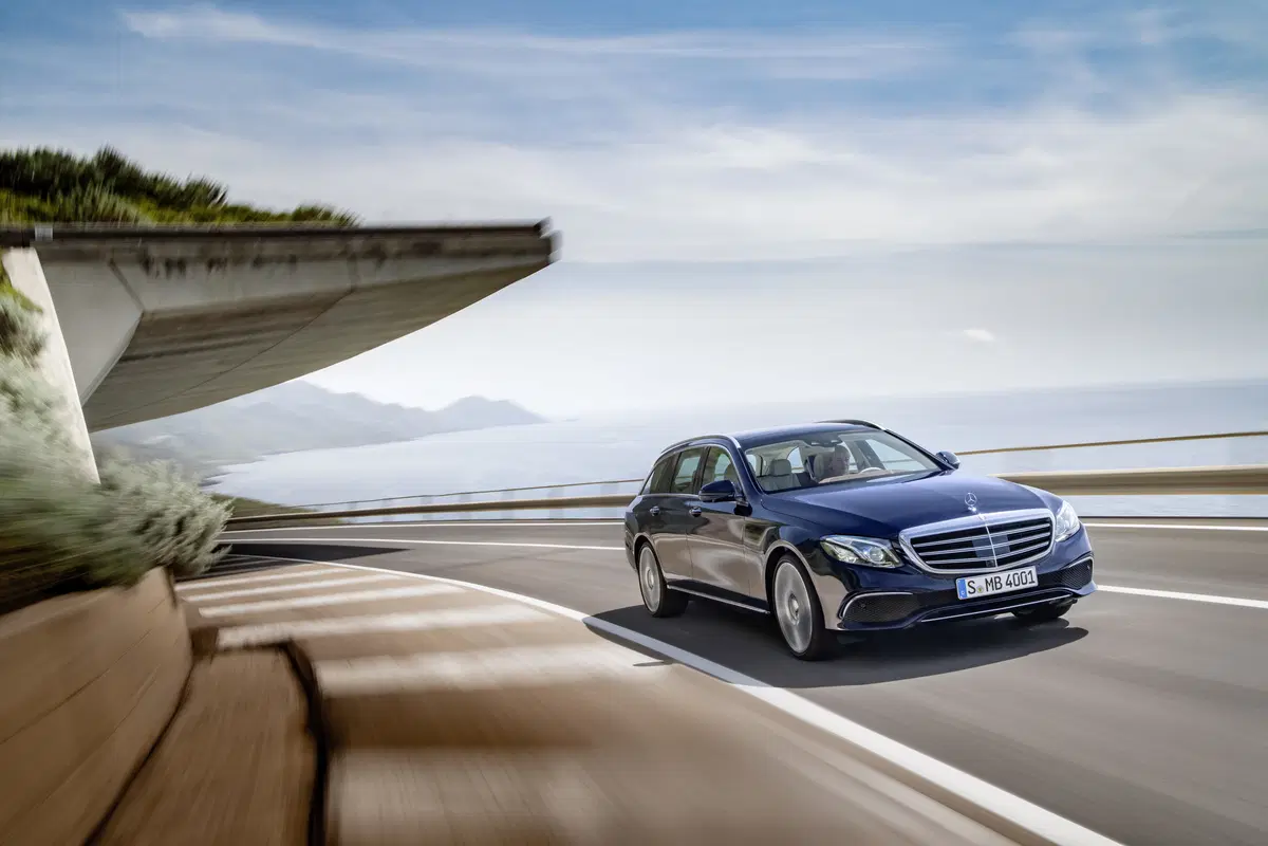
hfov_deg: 55.8
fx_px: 1197
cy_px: 423
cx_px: 634
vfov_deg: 38.9
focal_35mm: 34
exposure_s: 2.5
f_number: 22
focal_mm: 34
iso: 100
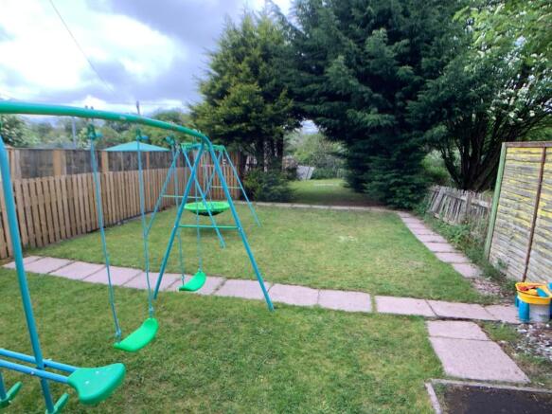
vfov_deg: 48.2
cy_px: 207
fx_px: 462
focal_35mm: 29
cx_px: 276
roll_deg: +1.1
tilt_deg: -10.5
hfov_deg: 61.7
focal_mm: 3
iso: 16
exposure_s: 1/123
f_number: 1.8
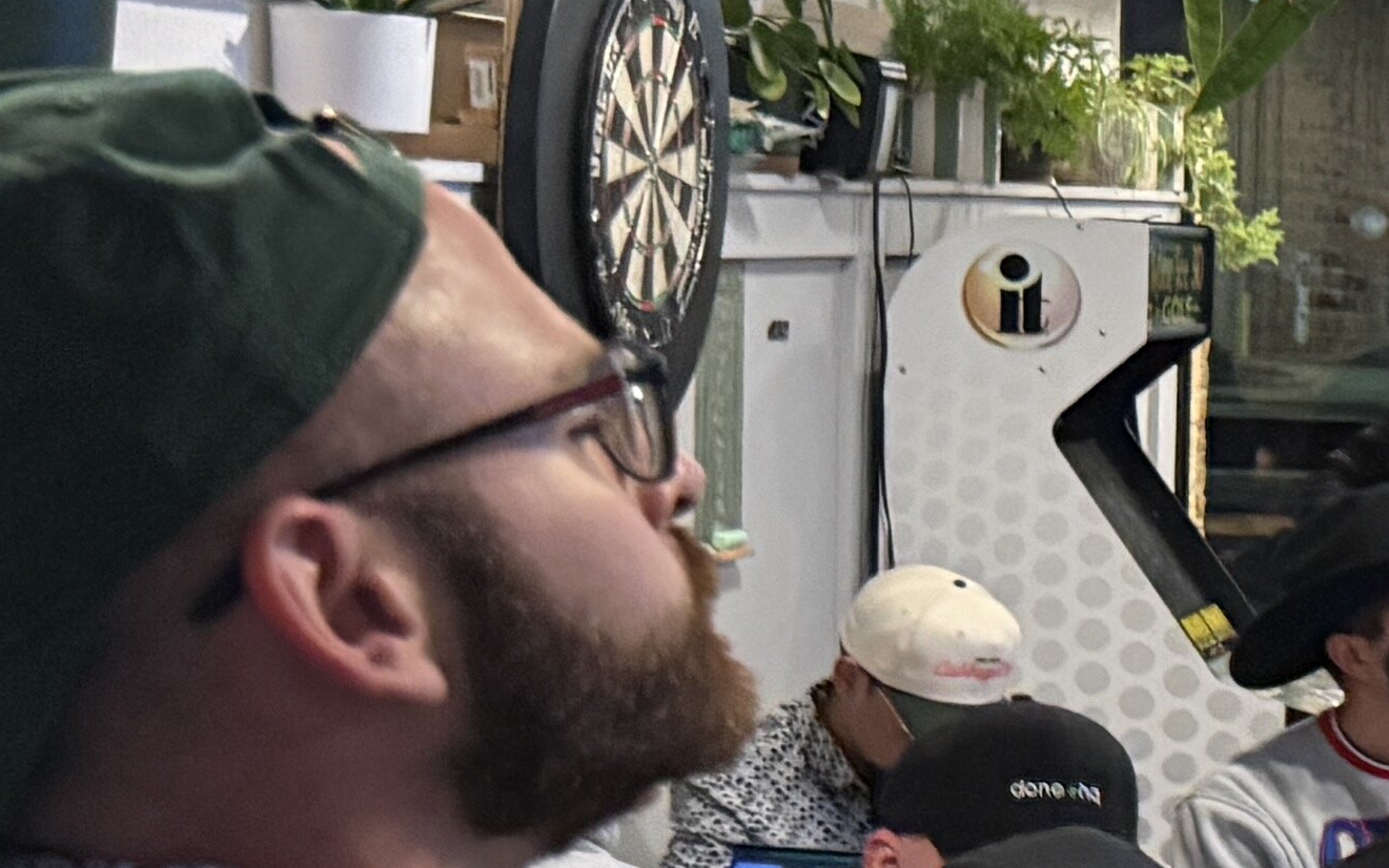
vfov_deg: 11.8
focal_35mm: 110
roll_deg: -3.7
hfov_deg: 14.9
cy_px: 728
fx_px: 4165
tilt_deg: -4.7
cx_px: 2914
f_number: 1.78
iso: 640
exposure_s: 1/40
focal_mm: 6.76
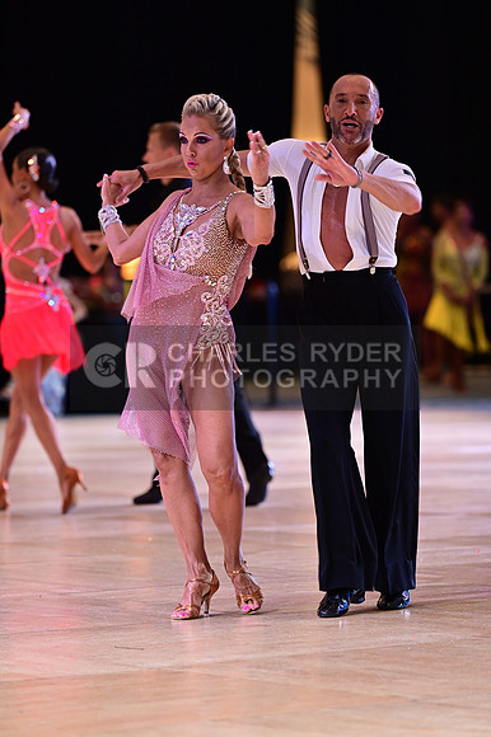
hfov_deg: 6.9
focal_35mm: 200
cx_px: 246
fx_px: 4096
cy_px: 368
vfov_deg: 10.3
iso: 1600
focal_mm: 200
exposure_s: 1/250
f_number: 3.5
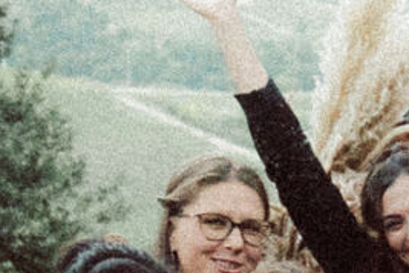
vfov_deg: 6.6
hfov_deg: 9.4
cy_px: 590
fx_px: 2283
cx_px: 881
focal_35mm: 201
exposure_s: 1/160
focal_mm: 28
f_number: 2.8
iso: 1600
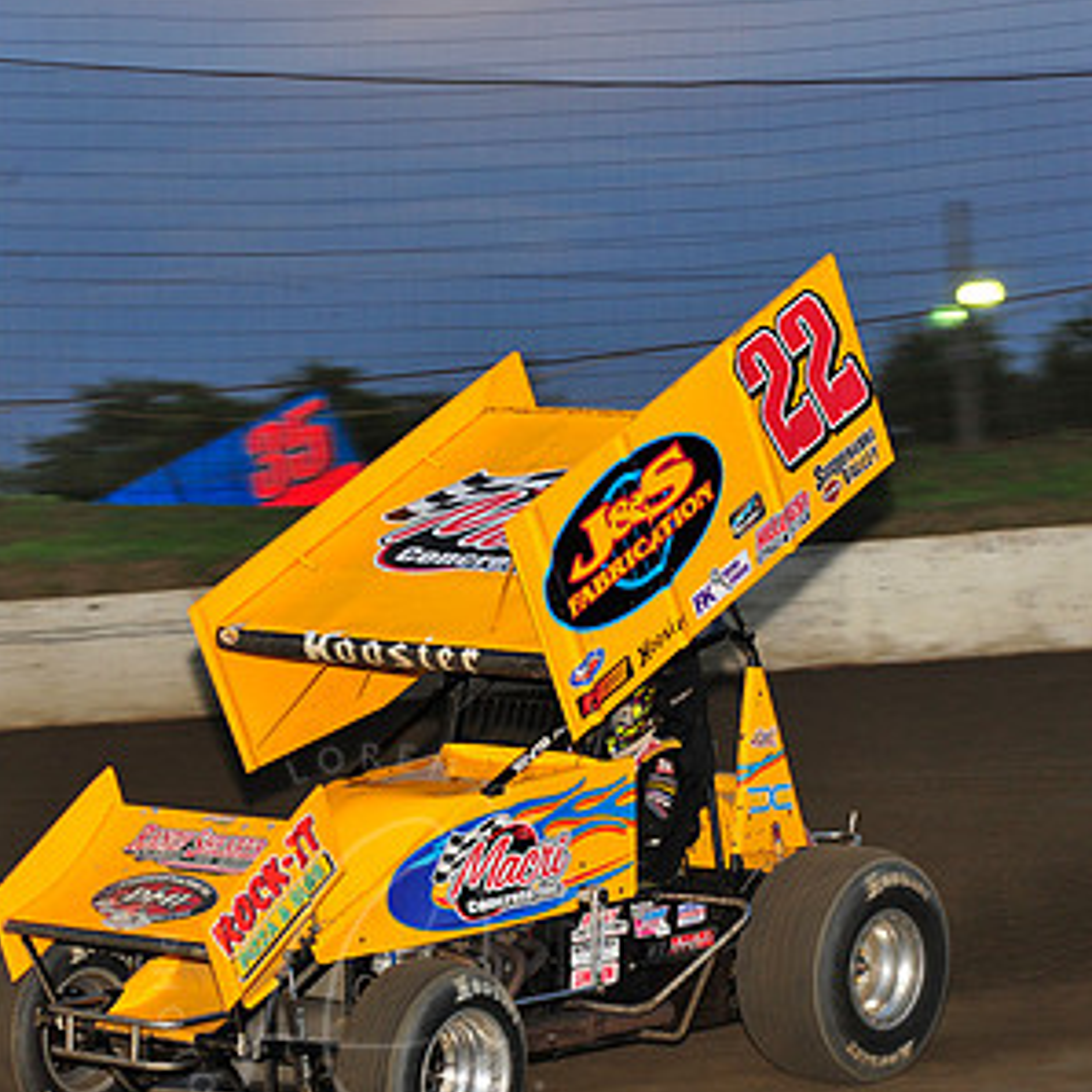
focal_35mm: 142
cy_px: 627
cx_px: 370
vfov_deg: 12.3
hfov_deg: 12.3
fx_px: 5068
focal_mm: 86
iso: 640
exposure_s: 1/320
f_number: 6.3
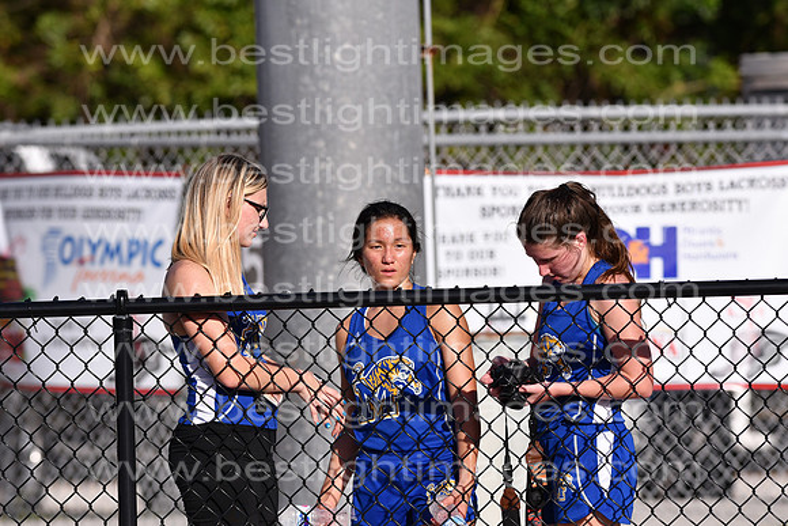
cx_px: 394
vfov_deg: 3.1
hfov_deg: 4.6
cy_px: 263
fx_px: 9852
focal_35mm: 450
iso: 400
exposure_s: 1/5000
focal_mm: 300
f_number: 5.6
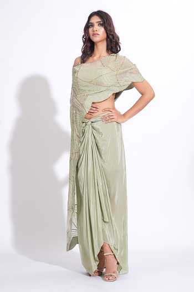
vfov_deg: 26.0
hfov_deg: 17.5
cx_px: 97
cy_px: 146
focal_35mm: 78
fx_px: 630
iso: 200
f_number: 6.3
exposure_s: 1/125
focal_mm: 78
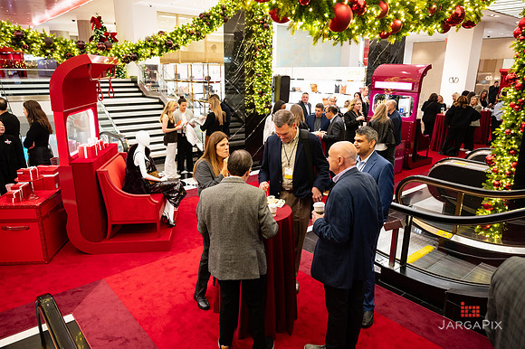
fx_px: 364
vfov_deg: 51.3
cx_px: 262
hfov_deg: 71.6
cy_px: 174
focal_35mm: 25
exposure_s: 1/160
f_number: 3.2
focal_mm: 24
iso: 1000
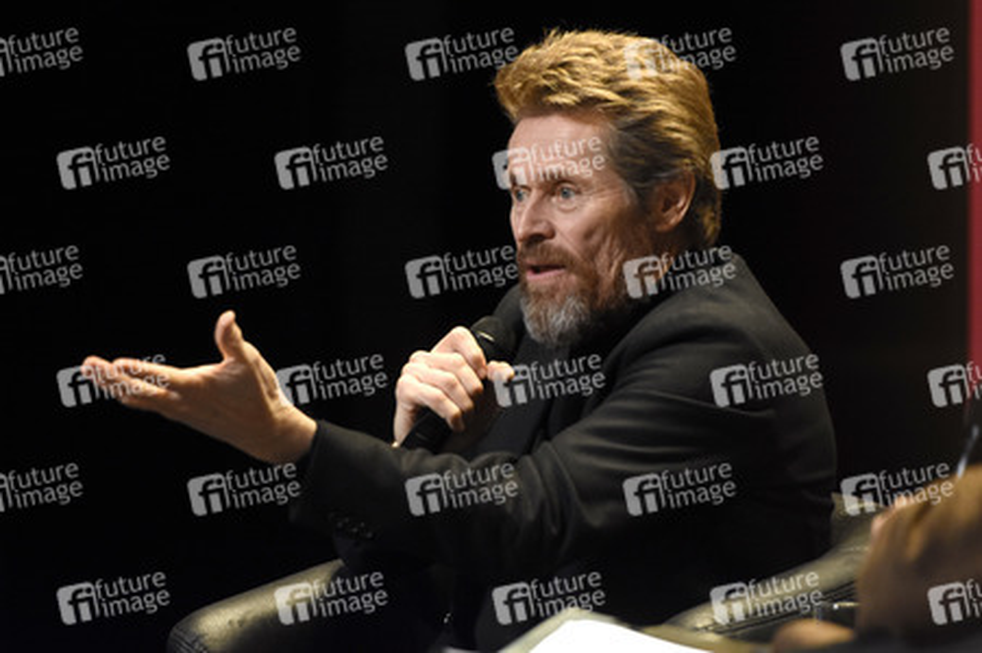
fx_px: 8177
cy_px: 326
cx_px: 491
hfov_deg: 6.9
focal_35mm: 300
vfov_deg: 4.6
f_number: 3.2
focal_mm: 200
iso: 2500
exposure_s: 1/160
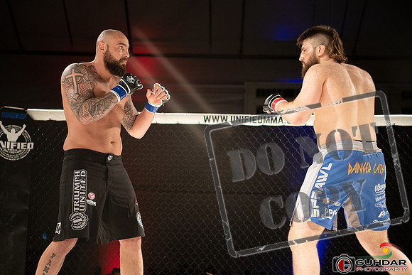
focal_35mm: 73
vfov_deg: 18.6
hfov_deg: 27.6
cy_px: 138
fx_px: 838
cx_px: 201
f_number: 2.8
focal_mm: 70
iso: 2500
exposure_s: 1/1000
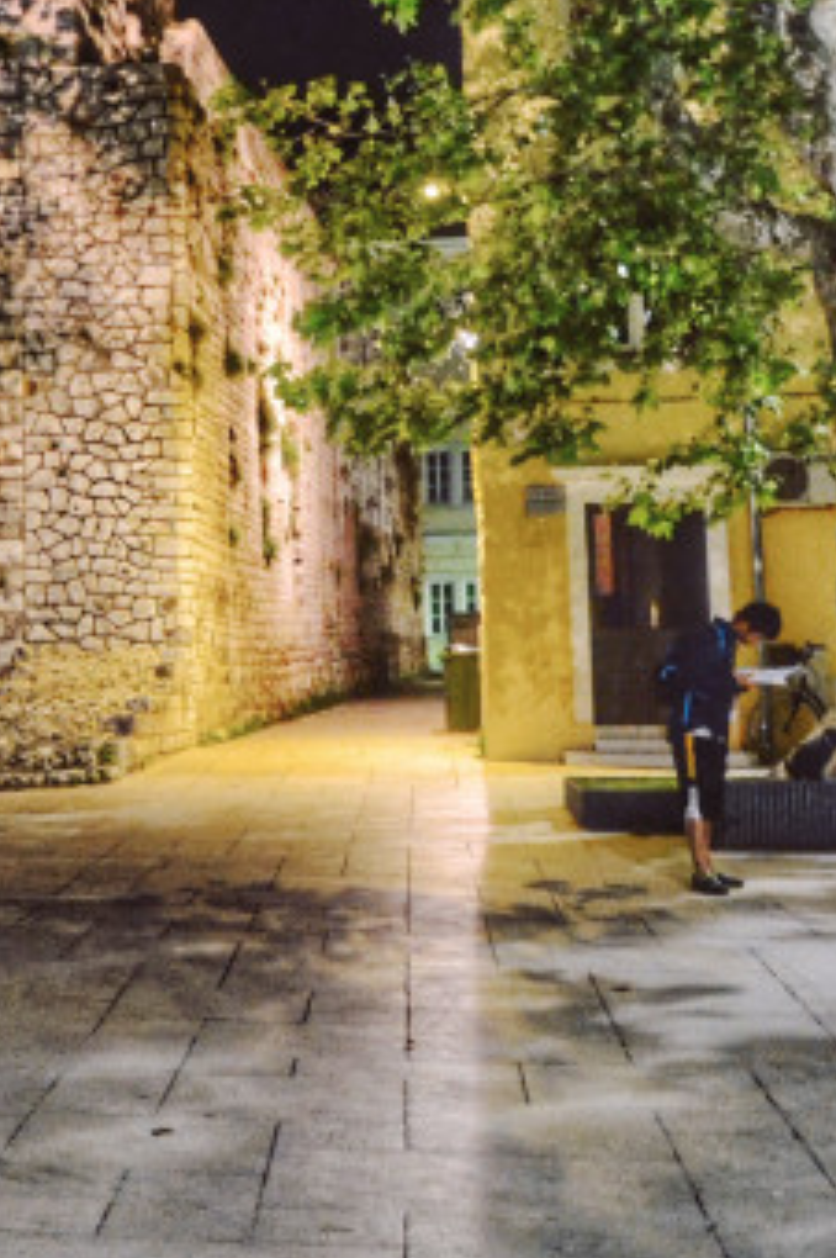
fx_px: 2589
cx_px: -65
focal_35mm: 74
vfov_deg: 26.7
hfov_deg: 17.8
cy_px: 222
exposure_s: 1/10
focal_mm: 21
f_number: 3.8
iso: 3200
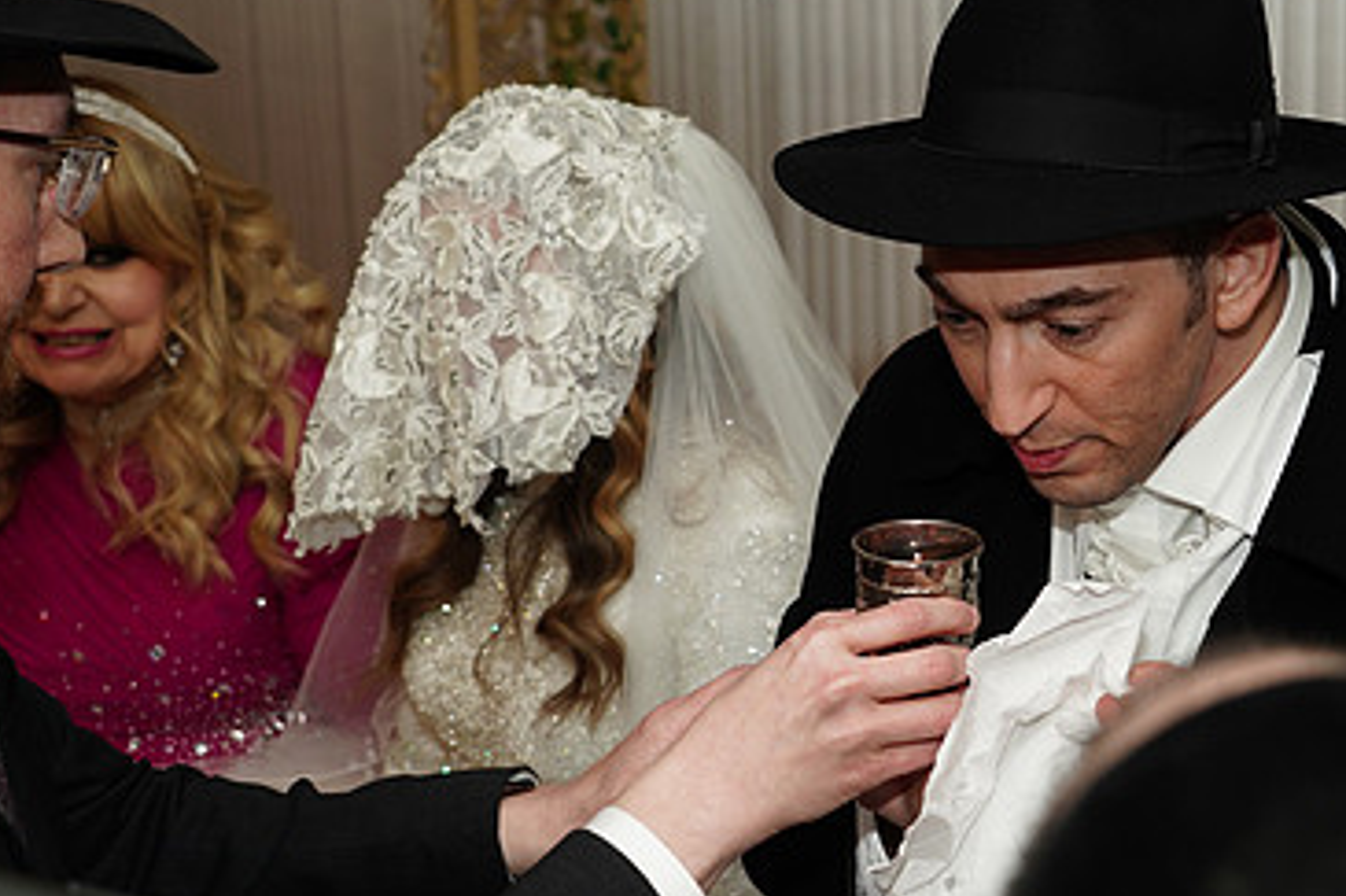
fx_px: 2616
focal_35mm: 70
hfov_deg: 28.5
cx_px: 959
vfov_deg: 19.4
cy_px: 393
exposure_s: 1/80
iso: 400
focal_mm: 44
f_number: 5
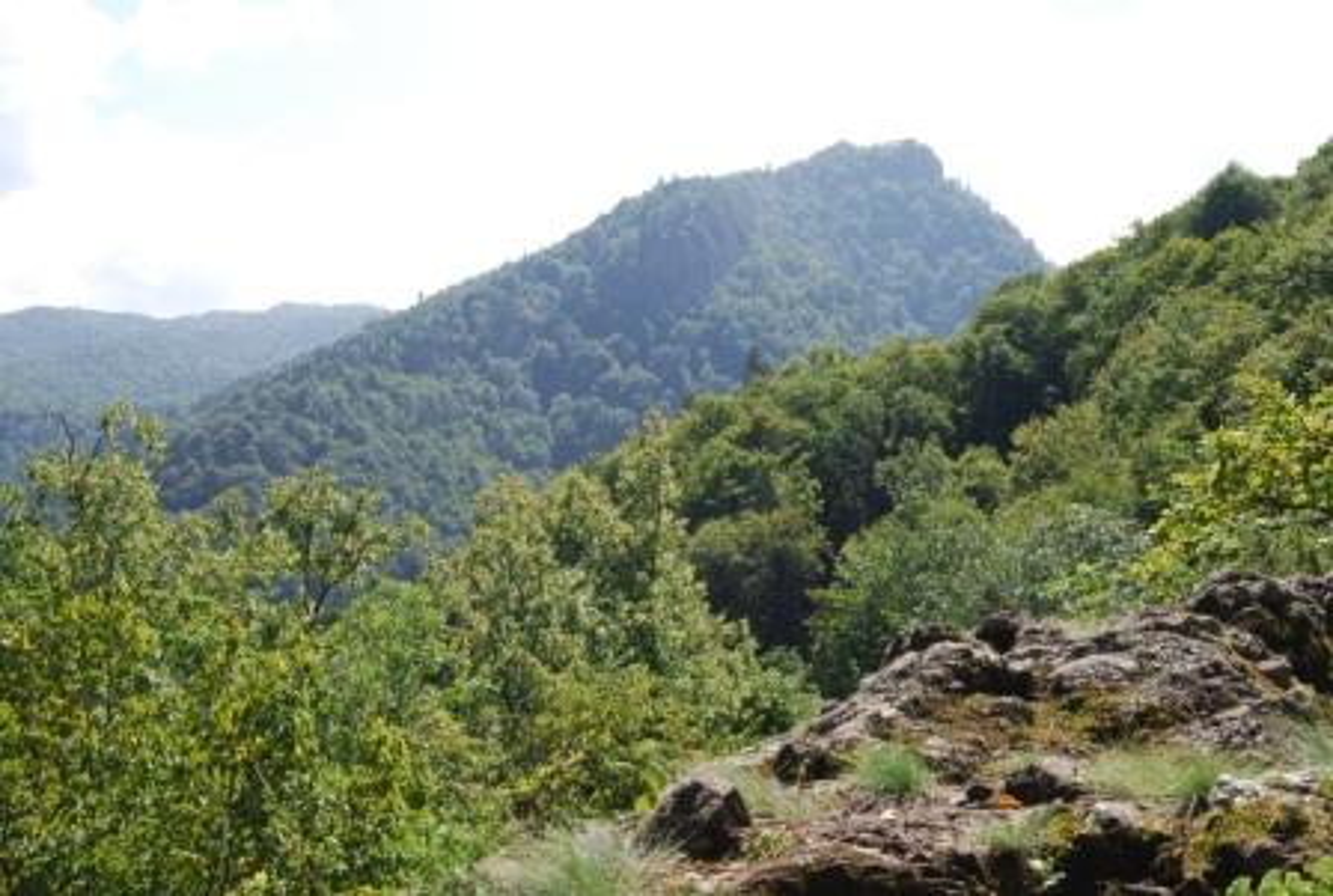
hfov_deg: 42.2
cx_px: 666
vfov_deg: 29.1
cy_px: 448
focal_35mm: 46
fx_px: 1726
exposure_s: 1/200
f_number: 10
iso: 200
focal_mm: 31
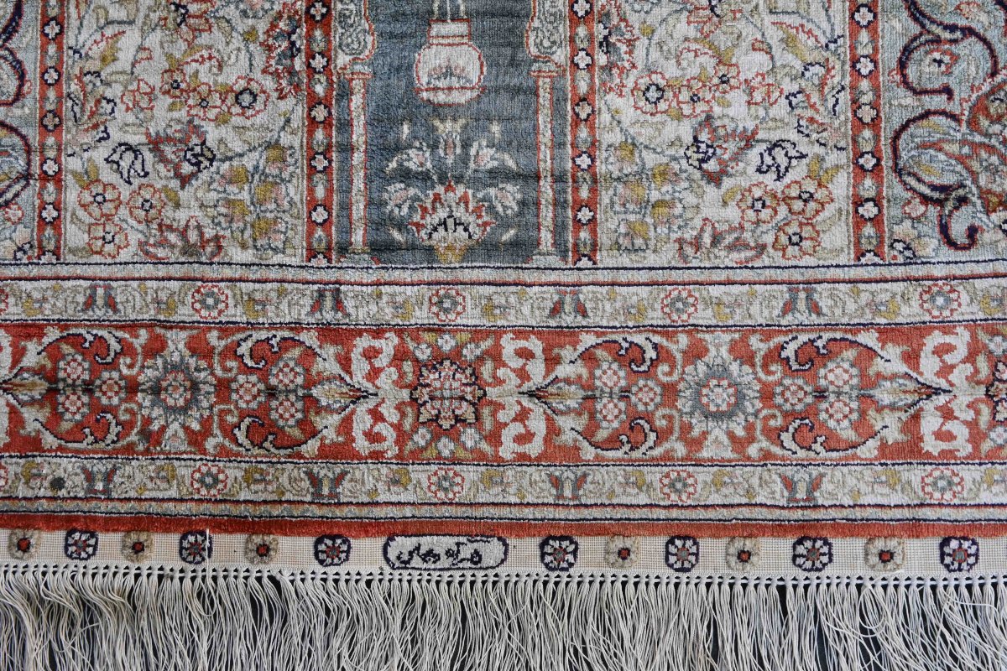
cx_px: 504
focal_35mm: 75
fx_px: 2098
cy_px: 336
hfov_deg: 27.0
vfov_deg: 18.2
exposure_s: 1/200
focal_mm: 50
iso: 400
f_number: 6.3
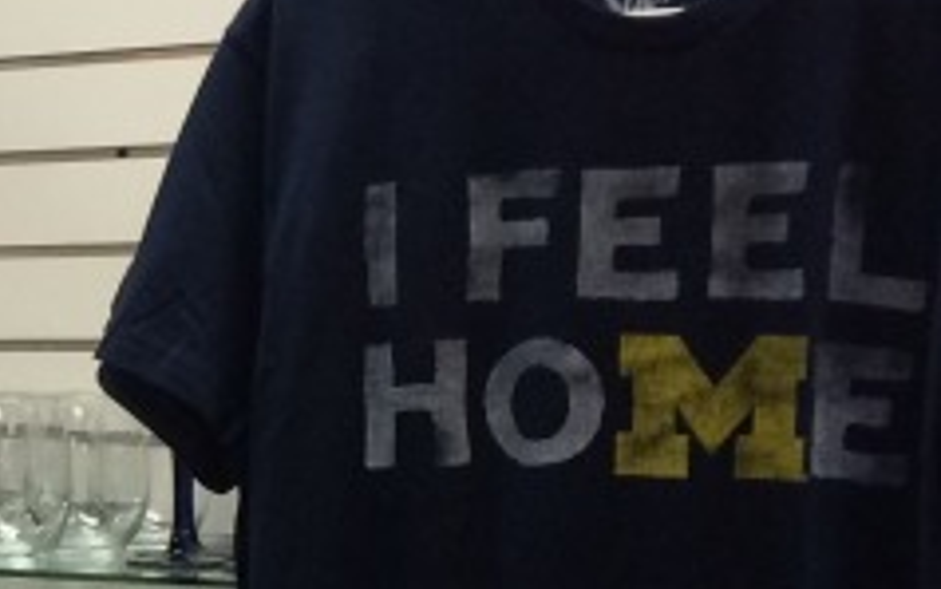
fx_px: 3387
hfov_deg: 14.3
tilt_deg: -6.3
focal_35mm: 132
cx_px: -637
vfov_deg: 9.8
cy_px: 684
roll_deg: +0.5
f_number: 2.2
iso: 64
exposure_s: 1/30
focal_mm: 4.15
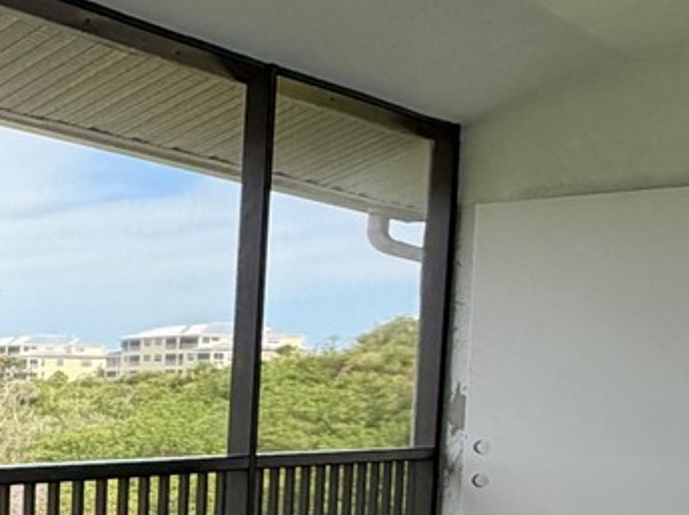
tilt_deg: -4.2
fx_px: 1292
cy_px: 467
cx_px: -491
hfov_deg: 21.6
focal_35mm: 65
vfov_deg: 22.0
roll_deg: +0.1
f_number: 2.2
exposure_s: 1/502
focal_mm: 2.22
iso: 50
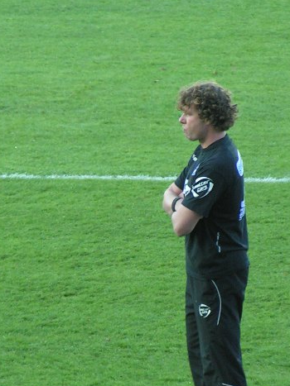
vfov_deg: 4.9
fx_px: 4515
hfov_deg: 3.7
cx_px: 147
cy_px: 250
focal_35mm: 404
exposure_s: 1/250
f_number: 3.5
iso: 160
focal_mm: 36.1
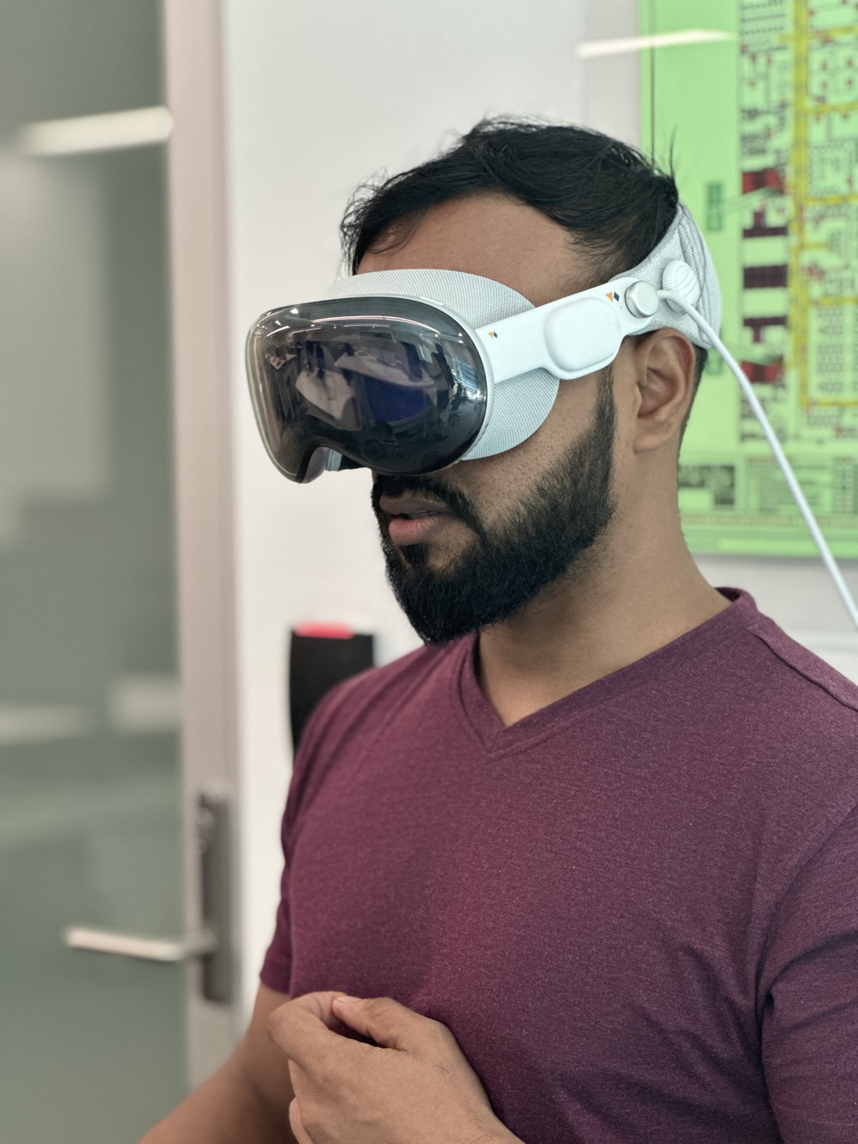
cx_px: 429
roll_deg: +0.3
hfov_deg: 19.1
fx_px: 2545
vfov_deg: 25.3
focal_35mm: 77
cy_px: 572
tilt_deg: -2.1
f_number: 2.8
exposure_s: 1/39
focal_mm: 9
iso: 400
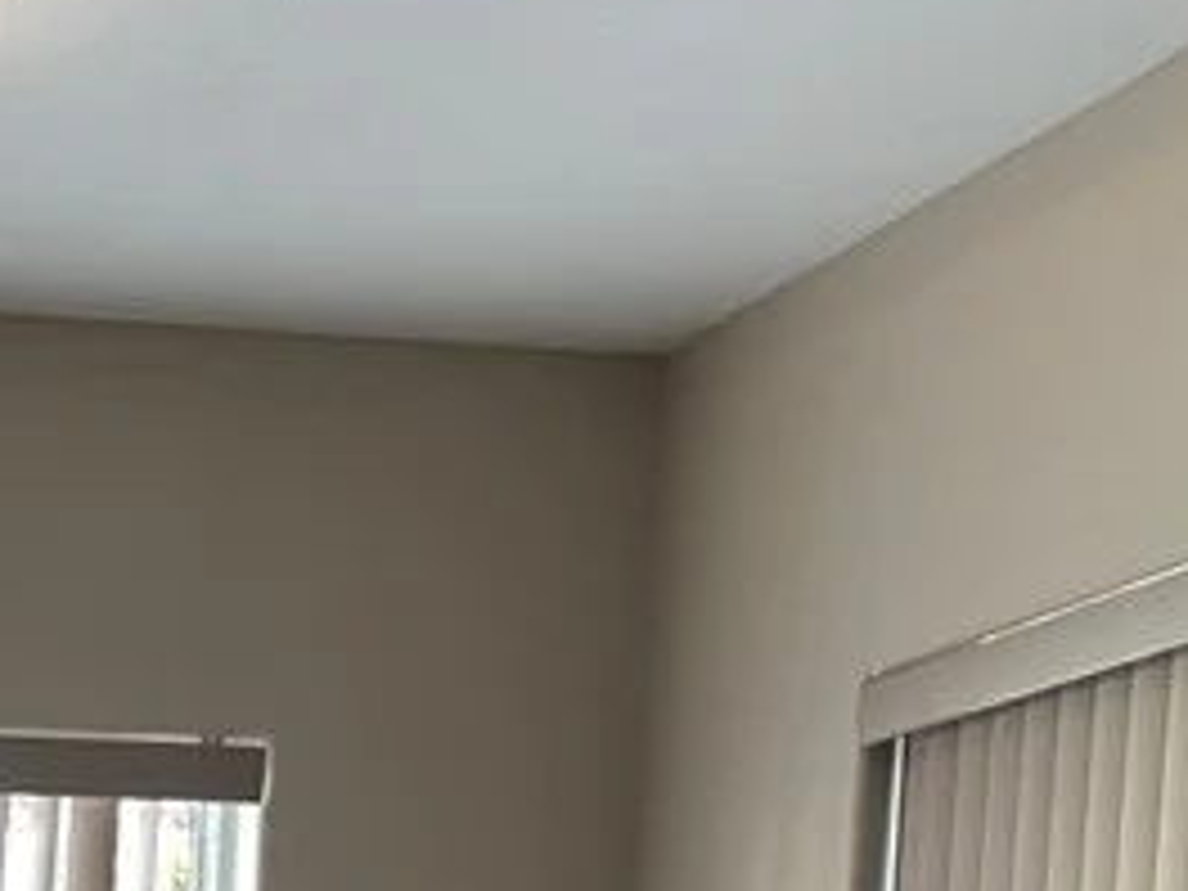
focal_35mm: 101
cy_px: 1588
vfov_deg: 13.2
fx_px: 3466
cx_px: -590
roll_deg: -1.1
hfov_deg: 17.5
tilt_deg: -3.4
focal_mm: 4.2
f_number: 1.6
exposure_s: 1/60
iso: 80
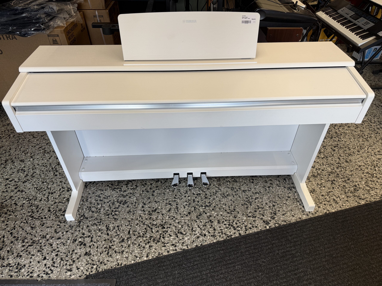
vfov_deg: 56.8
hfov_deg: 71.6
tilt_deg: -41.6
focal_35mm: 24
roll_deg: -0.6
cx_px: 191
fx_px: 265
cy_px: 143
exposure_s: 1/100
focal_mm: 6.76
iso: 100
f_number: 1.78
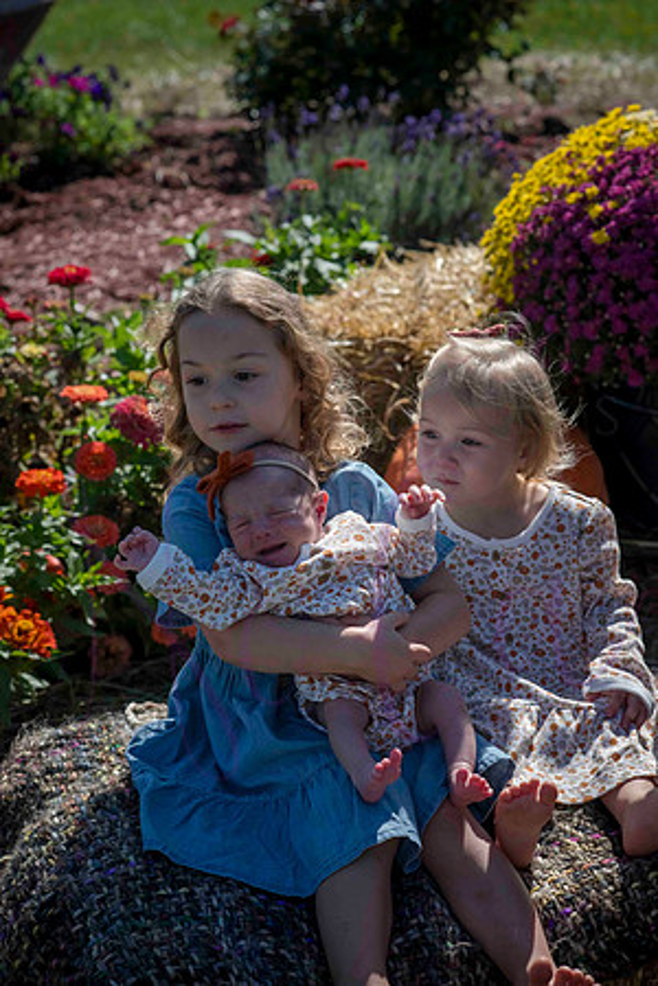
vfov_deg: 23.9
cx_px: 329
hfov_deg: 16.1
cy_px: 493
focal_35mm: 85
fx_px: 2330
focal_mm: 85
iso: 400
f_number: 7.1
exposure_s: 1/1250
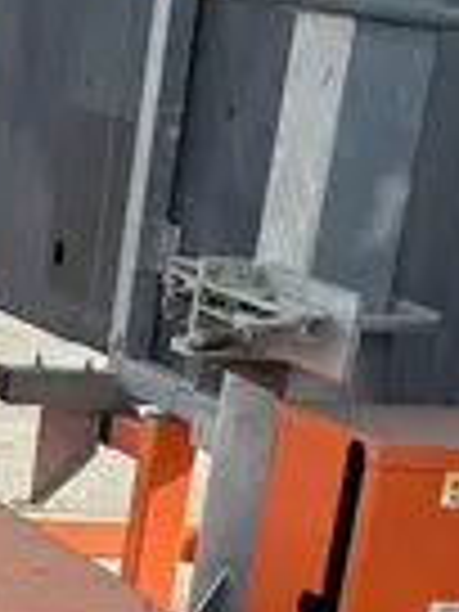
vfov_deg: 13.8
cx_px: 27
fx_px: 2475
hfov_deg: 10.5
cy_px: 655
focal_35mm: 140
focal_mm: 5.7
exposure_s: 1/1531
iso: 50
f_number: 1.5
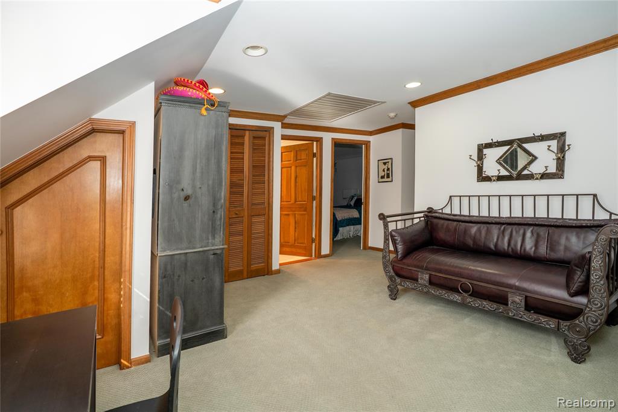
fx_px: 275
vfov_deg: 73.7
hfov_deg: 96.8
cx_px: 309
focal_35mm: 16
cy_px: 206
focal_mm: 16
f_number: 5.6
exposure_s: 1/60
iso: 400
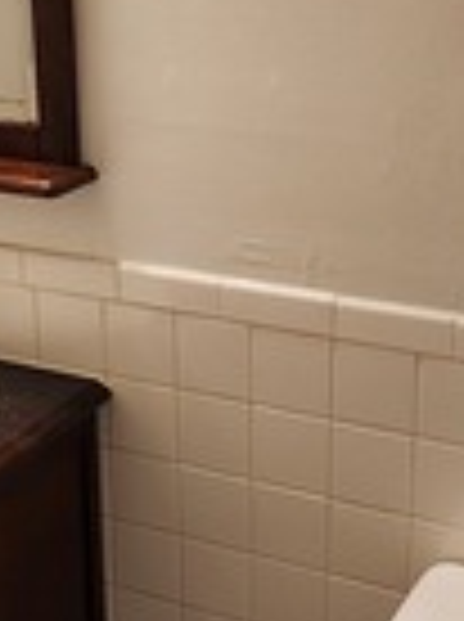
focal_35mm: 63
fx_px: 1129
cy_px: 209
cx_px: 279
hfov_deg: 23.2
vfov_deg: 30.6
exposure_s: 1/60
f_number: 2.2
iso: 250
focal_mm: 2.2
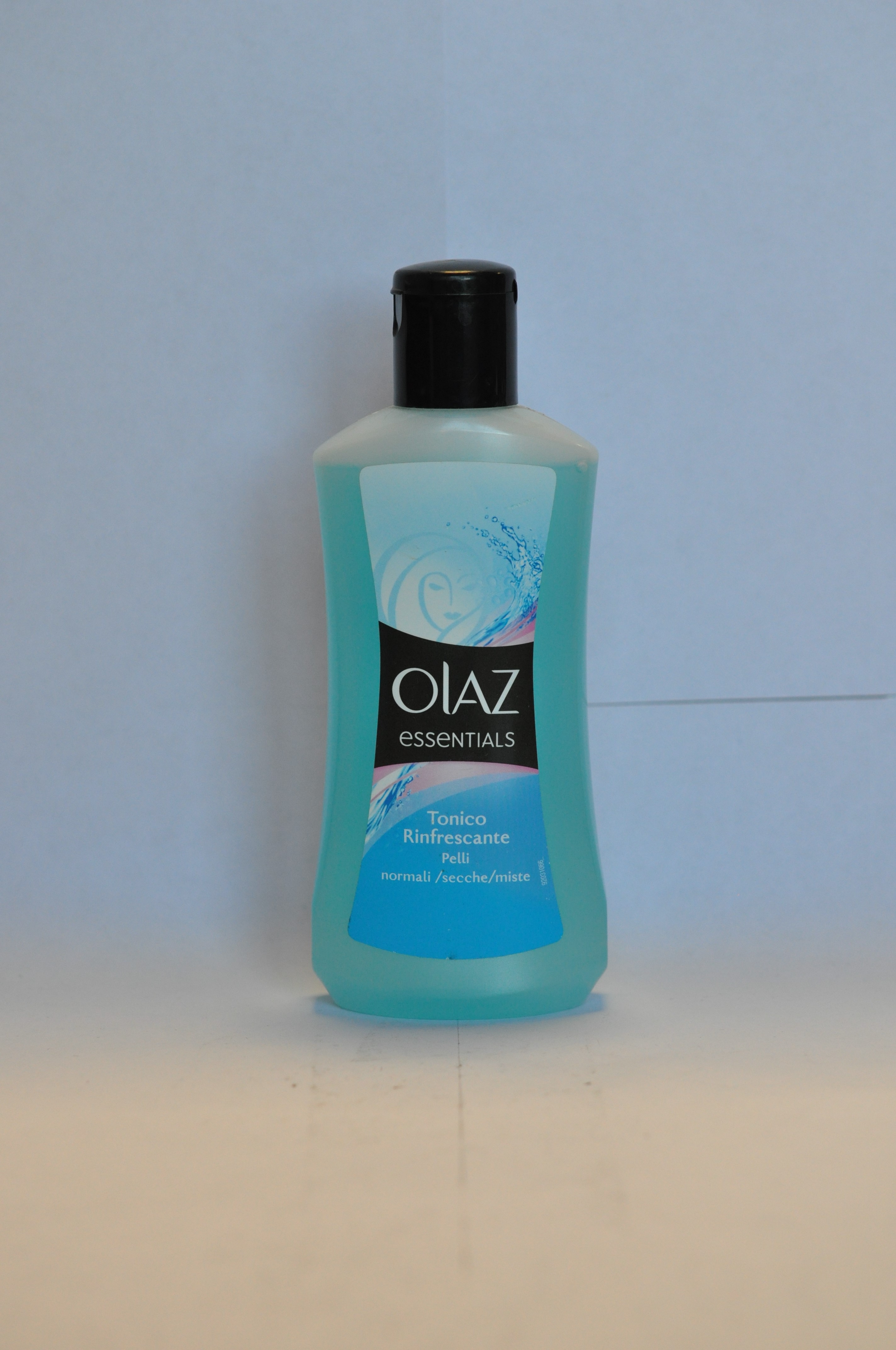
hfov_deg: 15.2
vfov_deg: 22.6
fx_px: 3368
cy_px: 675
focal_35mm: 90
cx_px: 448
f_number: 4
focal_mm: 60
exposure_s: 1/250
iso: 800
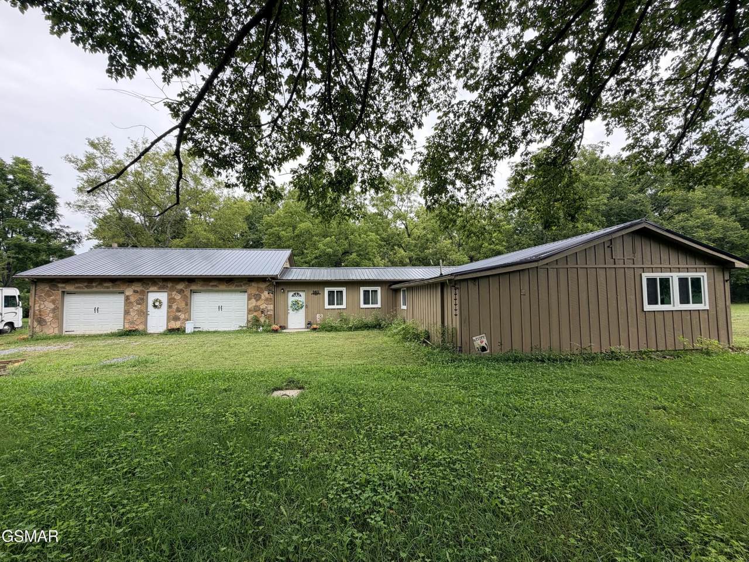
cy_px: 281
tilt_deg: +3.2
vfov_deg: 85.7
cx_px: 374
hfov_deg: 102.1
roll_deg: +1.0
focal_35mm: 14
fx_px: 303
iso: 40
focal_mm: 2.22
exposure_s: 1/502
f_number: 2.2
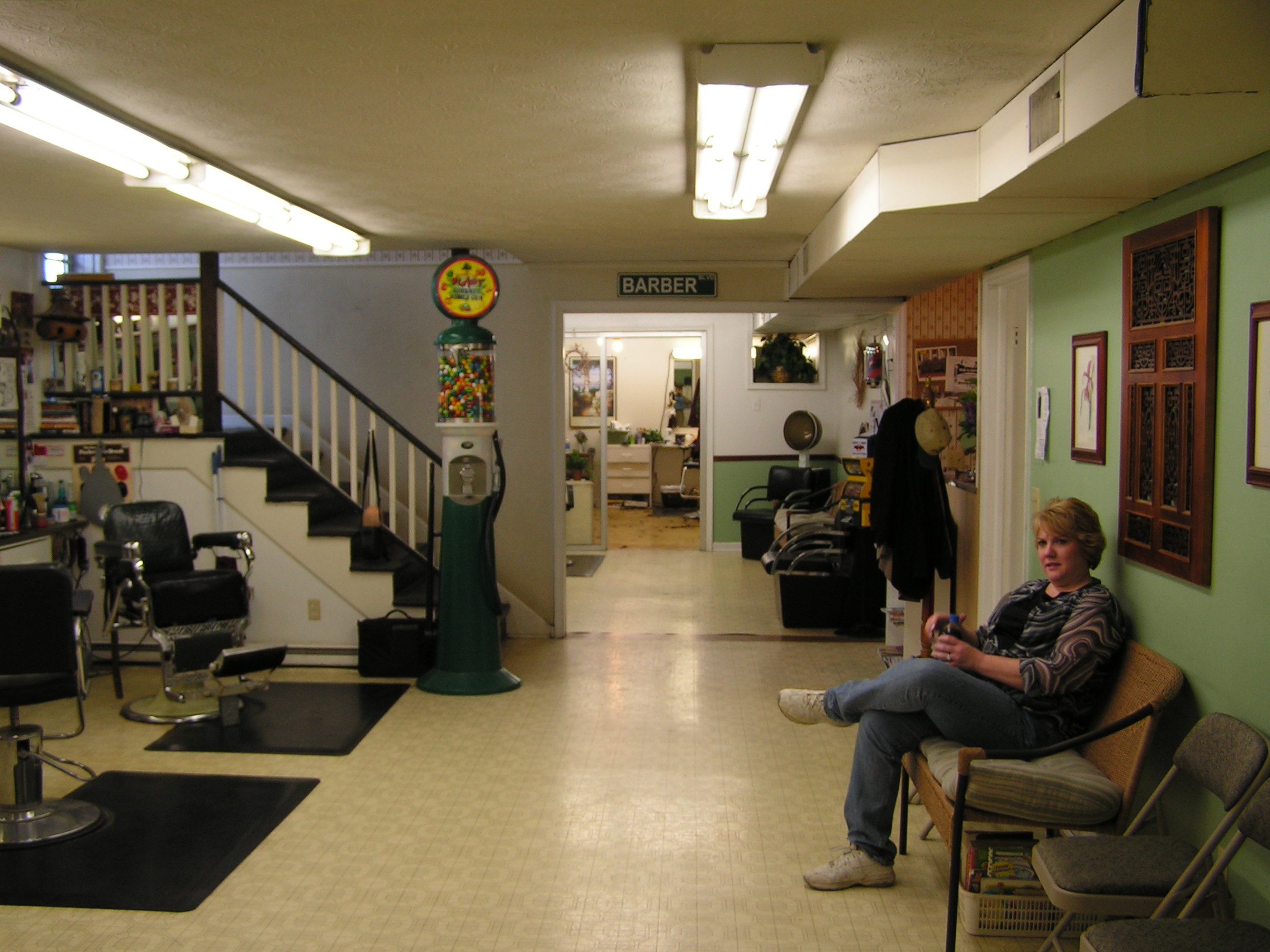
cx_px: 635
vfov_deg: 37.7
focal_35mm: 38
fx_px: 1394
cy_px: 476
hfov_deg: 49.0
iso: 50
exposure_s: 1/40
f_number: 2.8
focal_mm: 6.3
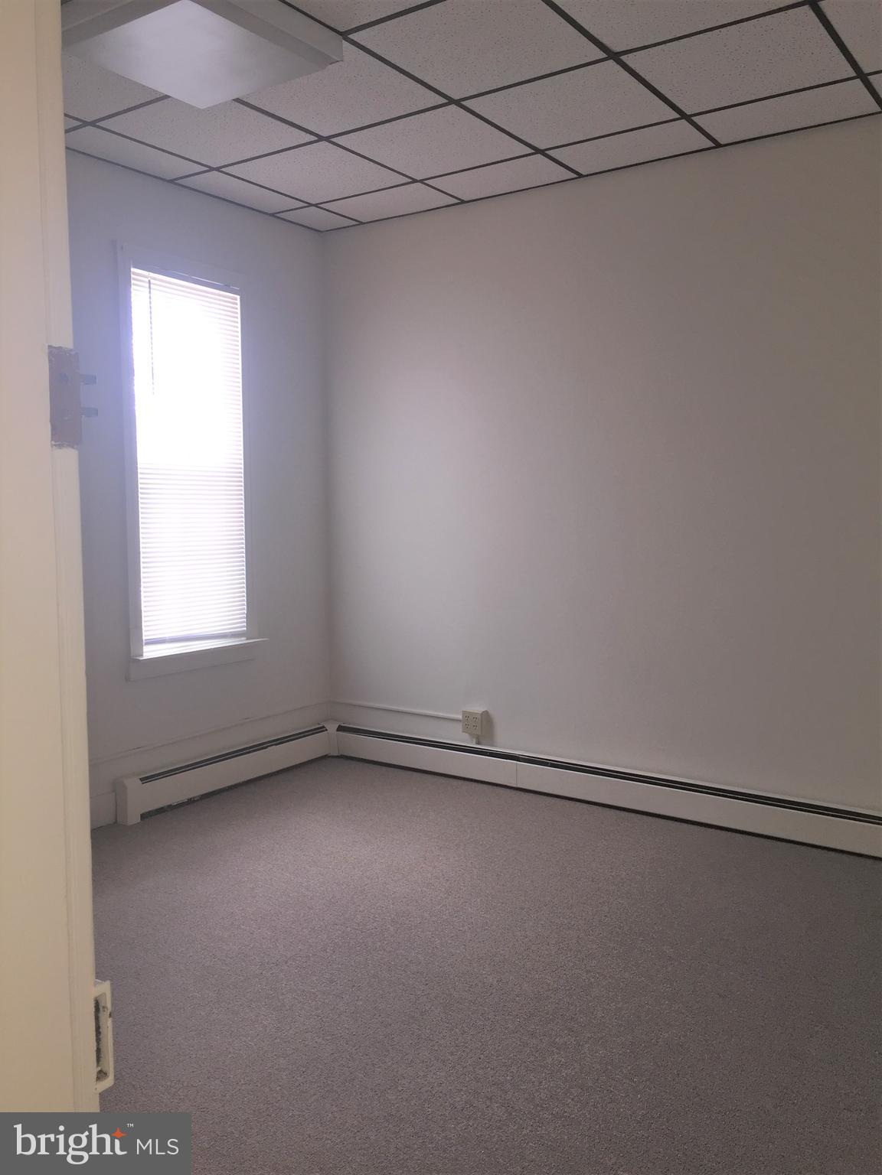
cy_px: 588
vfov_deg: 61.7
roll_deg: +0.4
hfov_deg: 48.2
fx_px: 985
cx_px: 441
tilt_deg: -2.0
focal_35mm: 29
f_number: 2.2
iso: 32
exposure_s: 1/30
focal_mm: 4.15
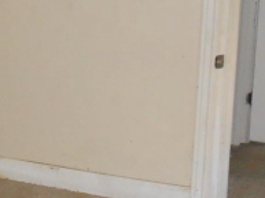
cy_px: 37
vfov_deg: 16.2
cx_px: -27
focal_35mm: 90
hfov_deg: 20.8
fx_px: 688
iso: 250
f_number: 3.5
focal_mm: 4.6
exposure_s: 1/25
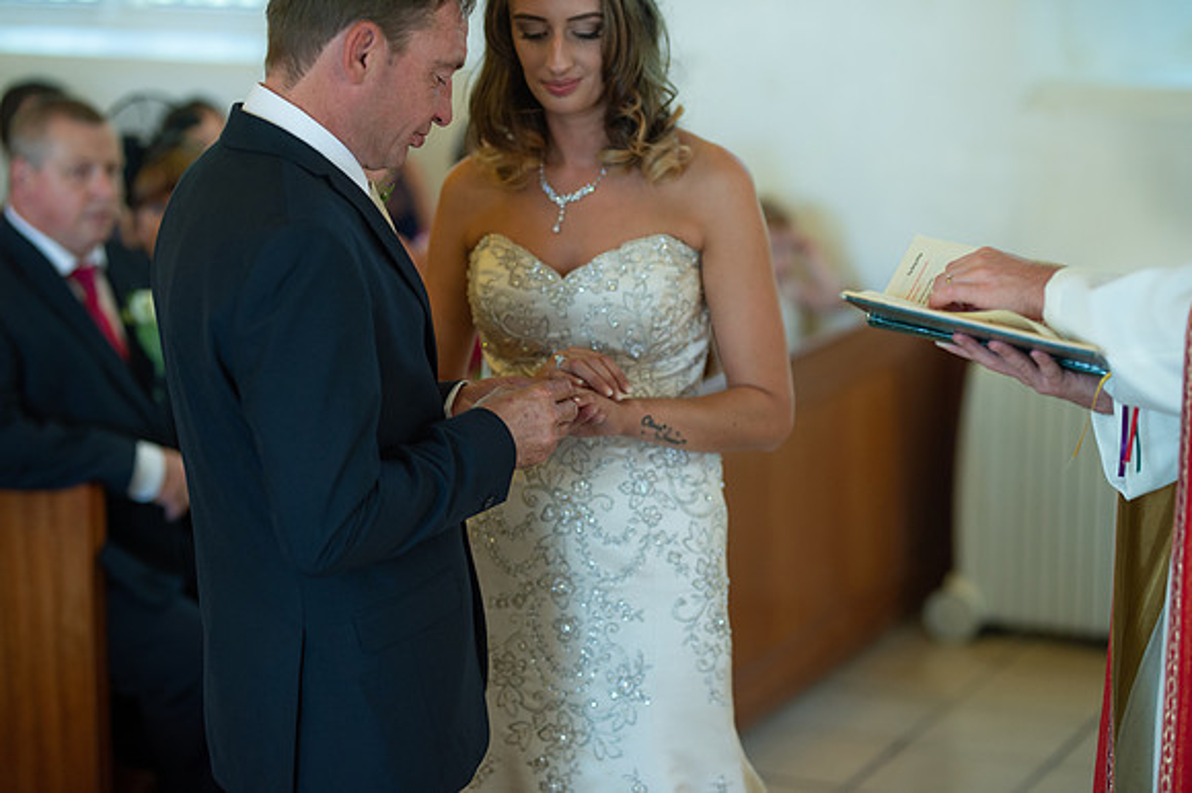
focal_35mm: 85
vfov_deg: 16.1
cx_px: 596
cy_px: 396
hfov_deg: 23.9
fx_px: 2813
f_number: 2
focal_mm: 85
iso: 1000
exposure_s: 1/125
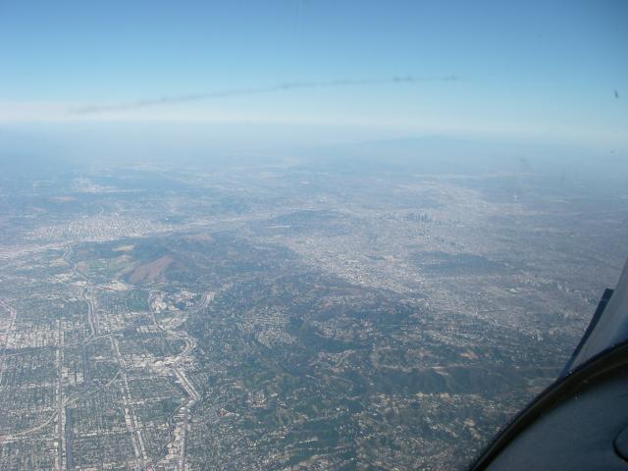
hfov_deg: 49.0
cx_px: 314
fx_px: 689
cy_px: 236
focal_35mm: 38
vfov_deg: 37.7
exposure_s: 1/200
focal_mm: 6.3
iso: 64
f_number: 6.6
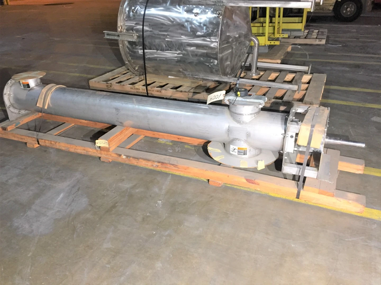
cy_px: 142
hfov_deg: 61.7
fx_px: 319
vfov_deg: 48.2
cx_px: 190
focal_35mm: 29
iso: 125
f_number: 2.2
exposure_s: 1/30
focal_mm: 4.15
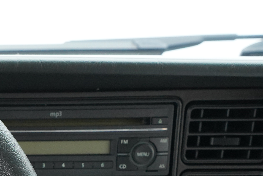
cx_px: -206
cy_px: 305
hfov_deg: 12.3
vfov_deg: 8.6
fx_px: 1125
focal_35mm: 154
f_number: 5.6
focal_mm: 43
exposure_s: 1/125
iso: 2000
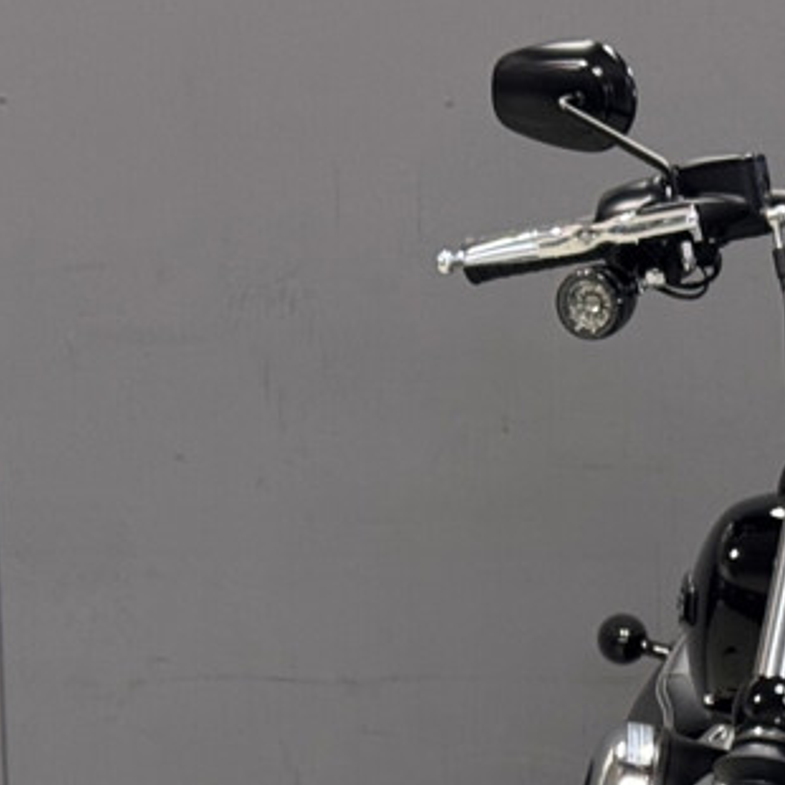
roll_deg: -0.5
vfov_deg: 11.7
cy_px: 947
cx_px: 819
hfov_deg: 11.8
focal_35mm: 146
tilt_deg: -12.2
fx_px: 3746
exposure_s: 1/60
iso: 160
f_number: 1.78
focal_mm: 6.76
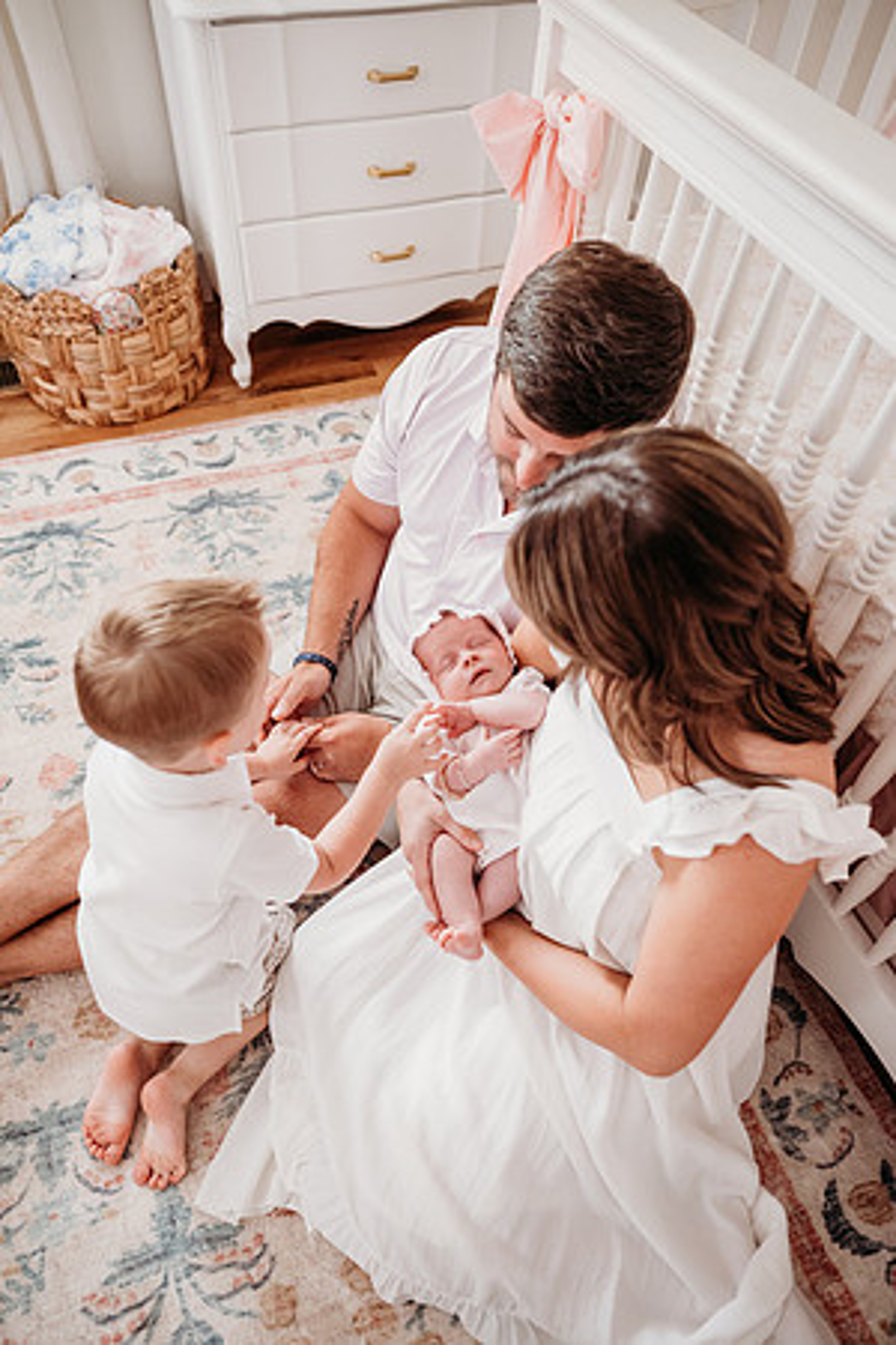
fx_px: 896
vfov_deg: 73.7
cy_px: 672
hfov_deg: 53.1
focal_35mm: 24
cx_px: 448
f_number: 2.8
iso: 2000
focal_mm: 24
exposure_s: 1/200
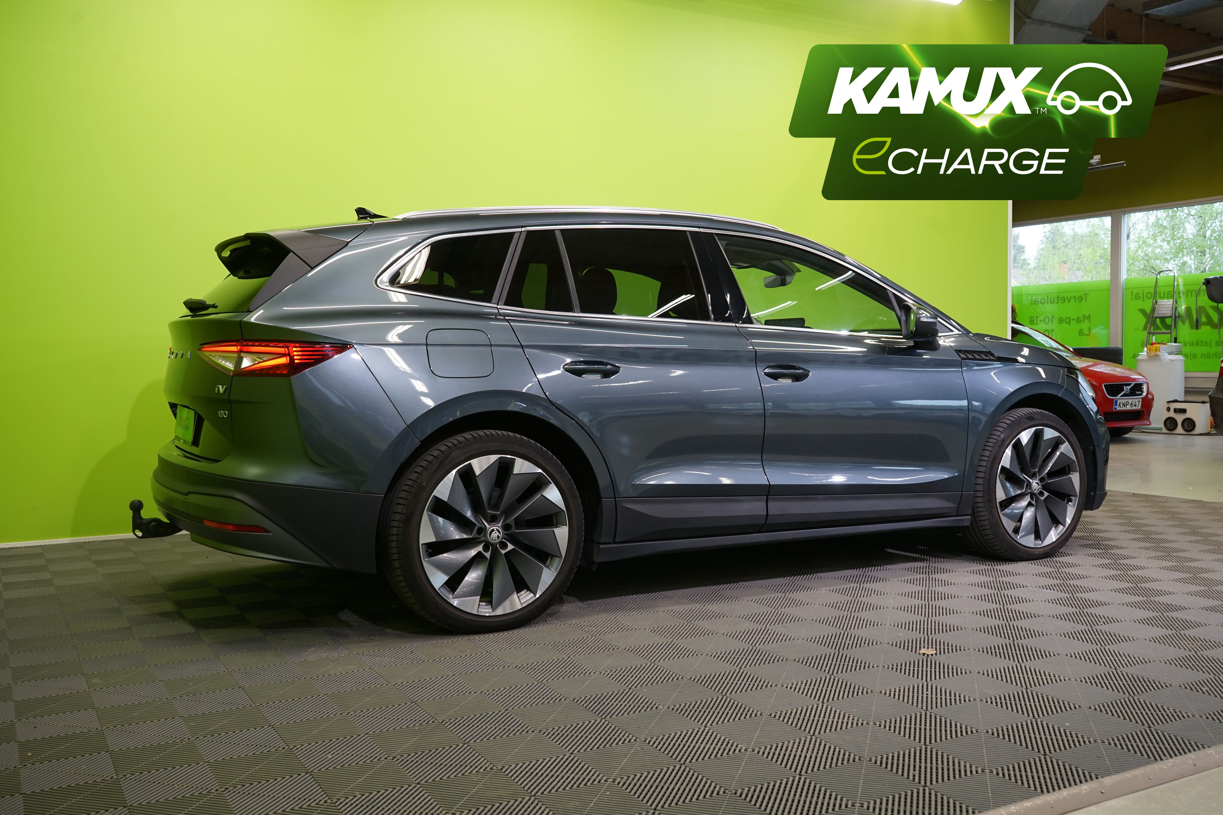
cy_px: 408
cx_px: 612
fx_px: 1087
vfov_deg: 41.1
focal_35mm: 32
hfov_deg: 58.7
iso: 500
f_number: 6.3
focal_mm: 32
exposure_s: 1/25
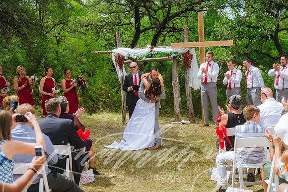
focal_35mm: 62
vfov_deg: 21.9
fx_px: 496
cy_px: 96
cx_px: 144
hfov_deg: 32.4
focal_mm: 62
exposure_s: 1/1250
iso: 160
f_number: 2.8
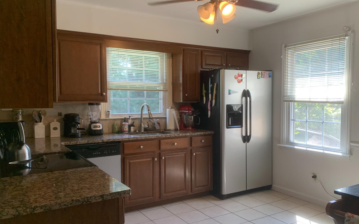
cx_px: 200
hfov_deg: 61.1
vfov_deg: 40.6
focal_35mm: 31
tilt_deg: -4.0
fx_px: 303
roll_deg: -0.2
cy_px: 119
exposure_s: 1/120
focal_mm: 4.25
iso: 80
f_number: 1.8
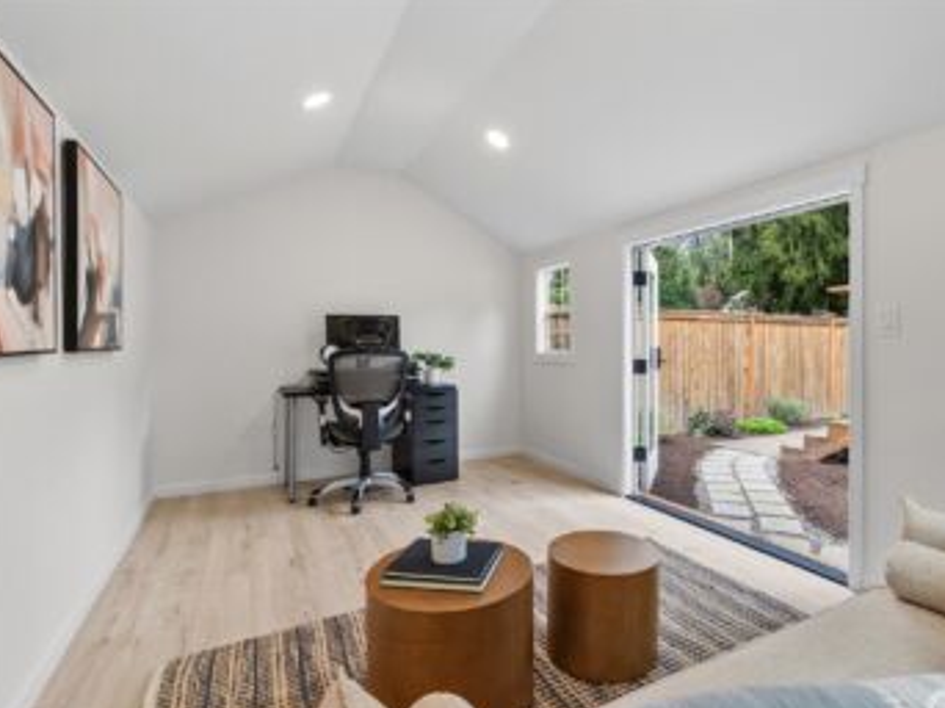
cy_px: 361
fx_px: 491
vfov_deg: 71.5
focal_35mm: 18
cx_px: 533
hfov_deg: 87.3
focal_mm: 16
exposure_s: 1/13
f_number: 9
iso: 320
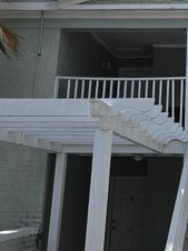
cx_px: 209
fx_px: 493
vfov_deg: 28.0
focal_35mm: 68
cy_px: 53
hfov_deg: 20.5
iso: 12
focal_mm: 6.3
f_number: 1.7
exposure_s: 1/981
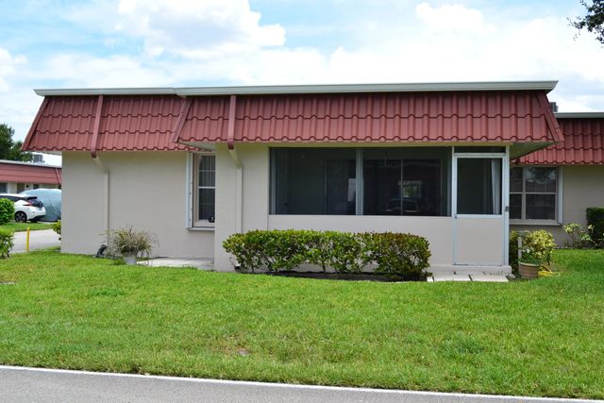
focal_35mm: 39
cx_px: 302
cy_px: 202
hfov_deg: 49.5
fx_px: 654
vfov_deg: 34.2
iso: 400
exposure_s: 1/400
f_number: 11
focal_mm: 26
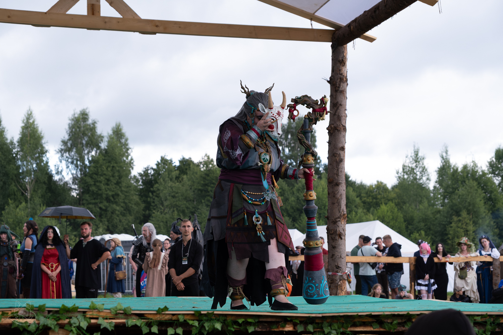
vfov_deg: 21.9
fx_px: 866
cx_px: 252
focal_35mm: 62
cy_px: 168
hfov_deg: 32.4
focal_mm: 41.4
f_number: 3.6
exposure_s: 1/800
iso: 800
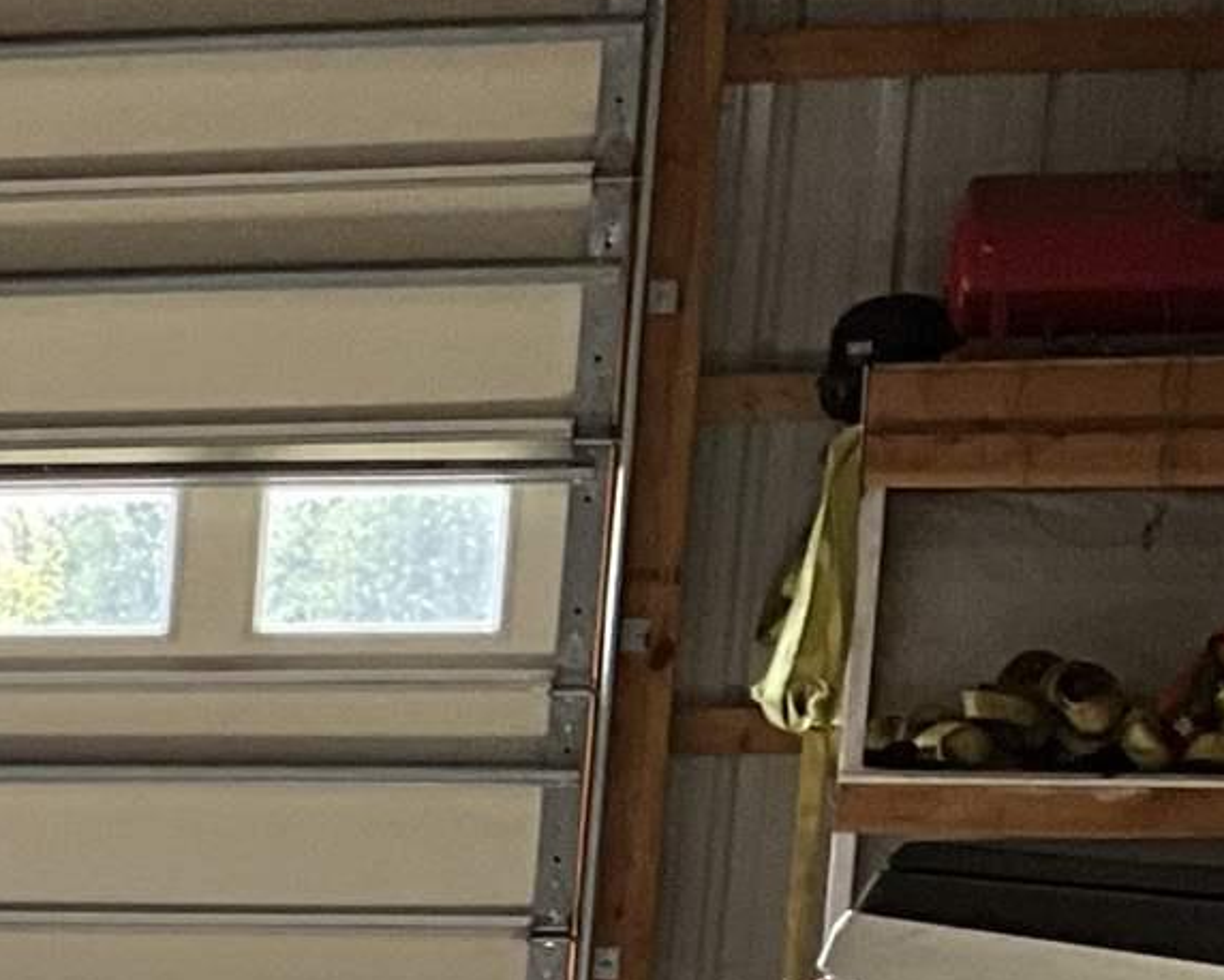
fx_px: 5508
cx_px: -1802
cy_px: 1814
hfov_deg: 10.7
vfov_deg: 9.6
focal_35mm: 152
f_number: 1.8
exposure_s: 1/122
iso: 50
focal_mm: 3
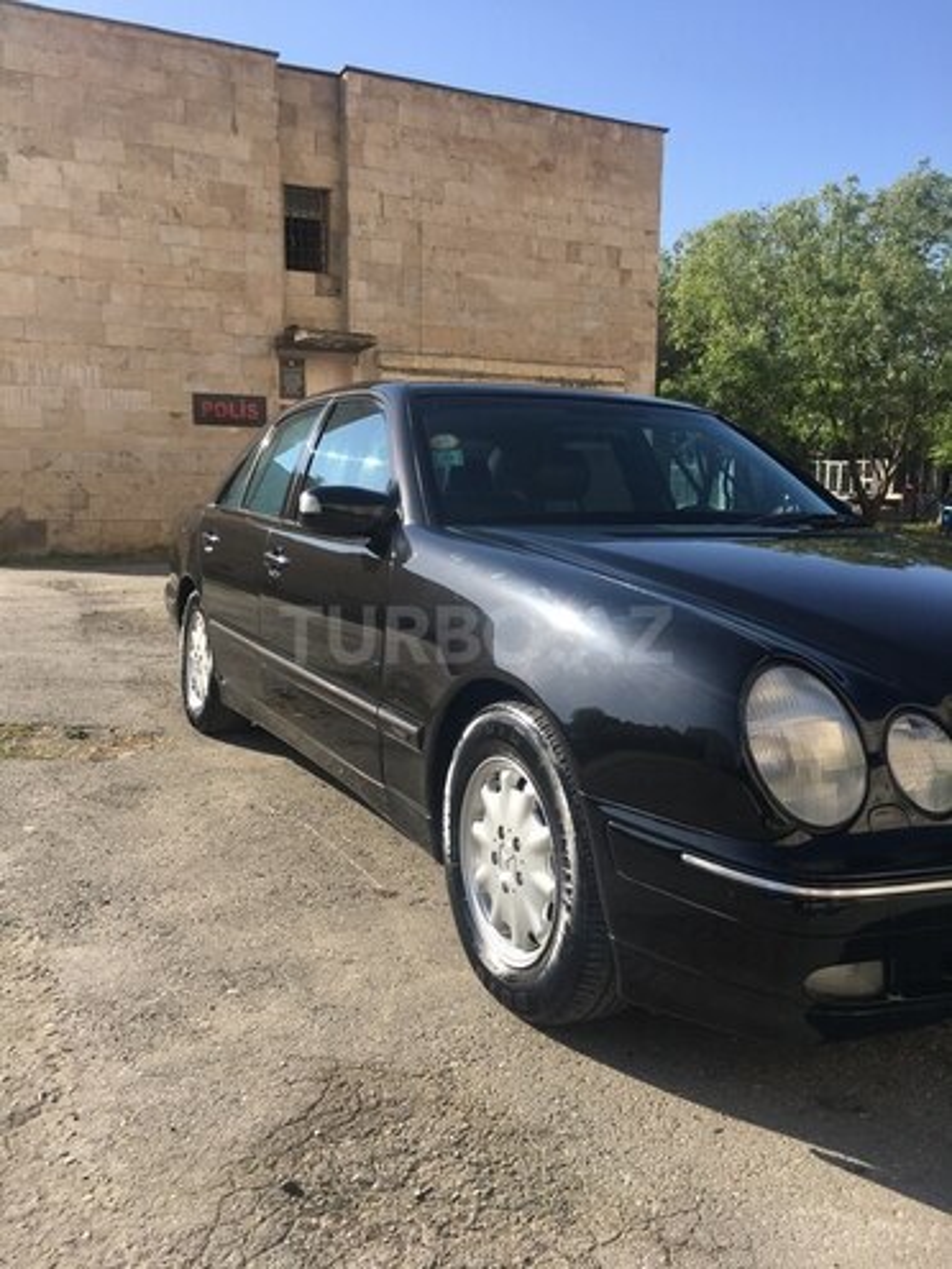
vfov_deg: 61.7
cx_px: 476
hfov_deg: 48.2
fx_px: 1063
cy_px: 634
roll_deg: -0.7
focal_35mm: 29
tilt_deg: -9.0
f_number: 2.2
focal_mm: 4.15
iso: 25
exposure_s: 1/974
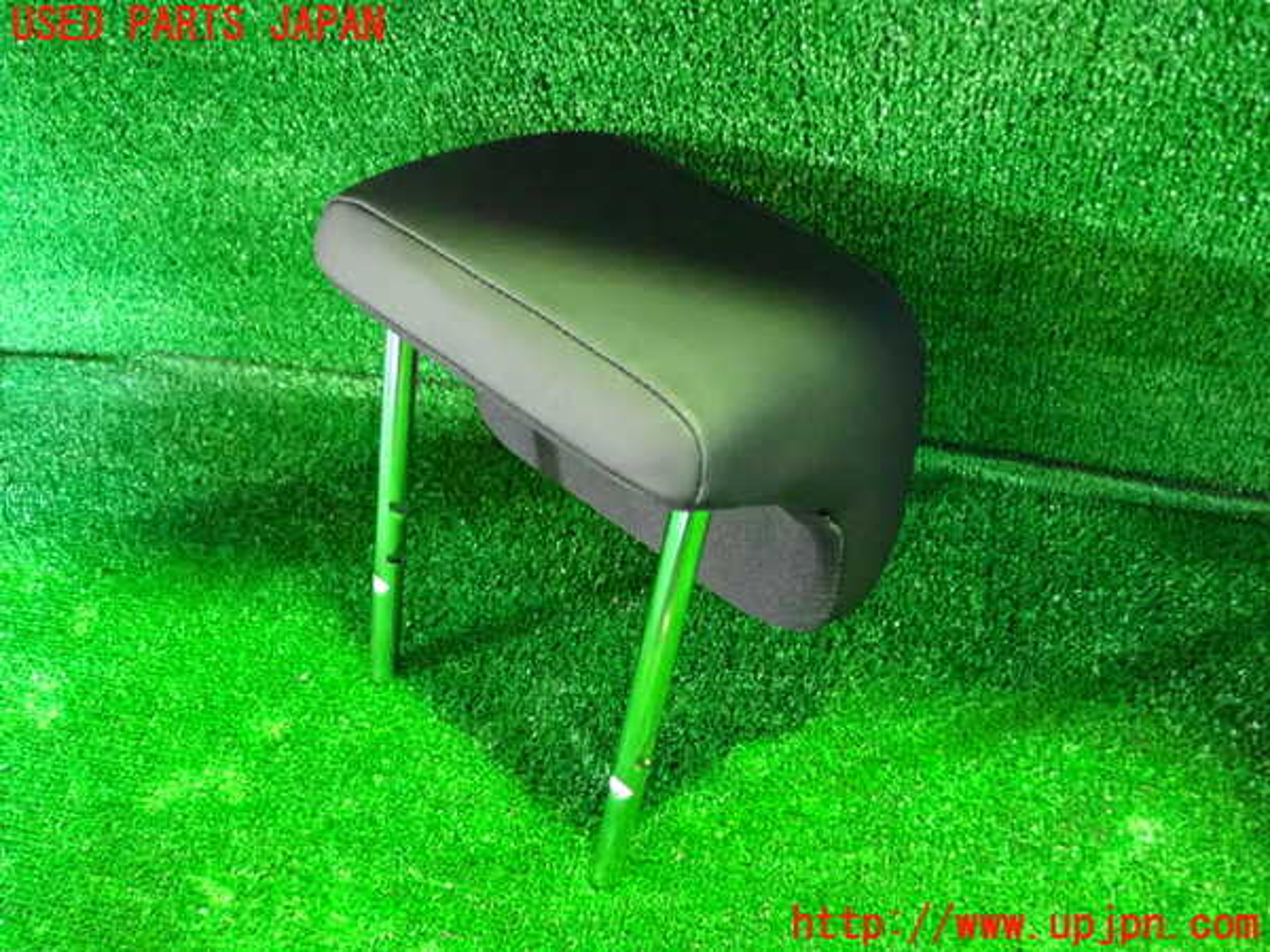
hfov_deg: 51.4
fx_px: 1321
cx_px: 635
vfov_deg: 39.7
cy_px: 476
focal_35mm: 36
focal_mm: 6.37
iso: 3200
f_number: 2.5
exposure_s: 1/50
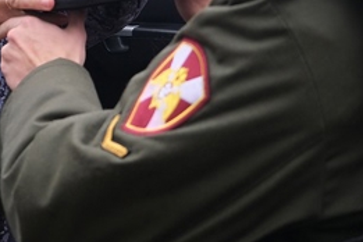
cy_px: -39
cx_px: 117
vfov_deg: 14.0
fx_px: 958
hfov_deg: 21.4
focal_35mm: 95
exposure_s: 1/85
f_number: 3.6
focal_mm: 22.3
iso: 320
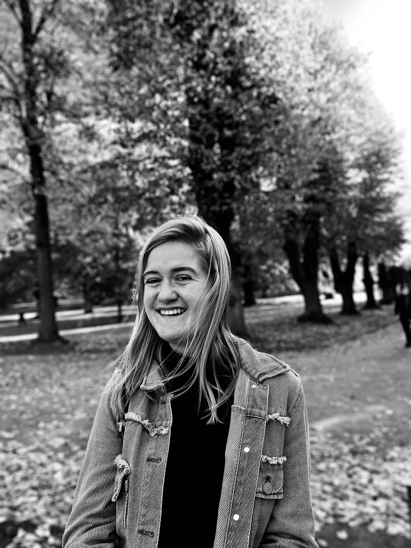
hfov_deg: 53.1
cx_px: 206
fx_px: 412
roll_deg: +3.2
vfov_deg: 67.3
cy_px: 274
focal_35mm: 26
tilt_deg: +3.9
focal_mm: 4.25
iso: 25
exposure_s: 1/247
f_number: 1.8
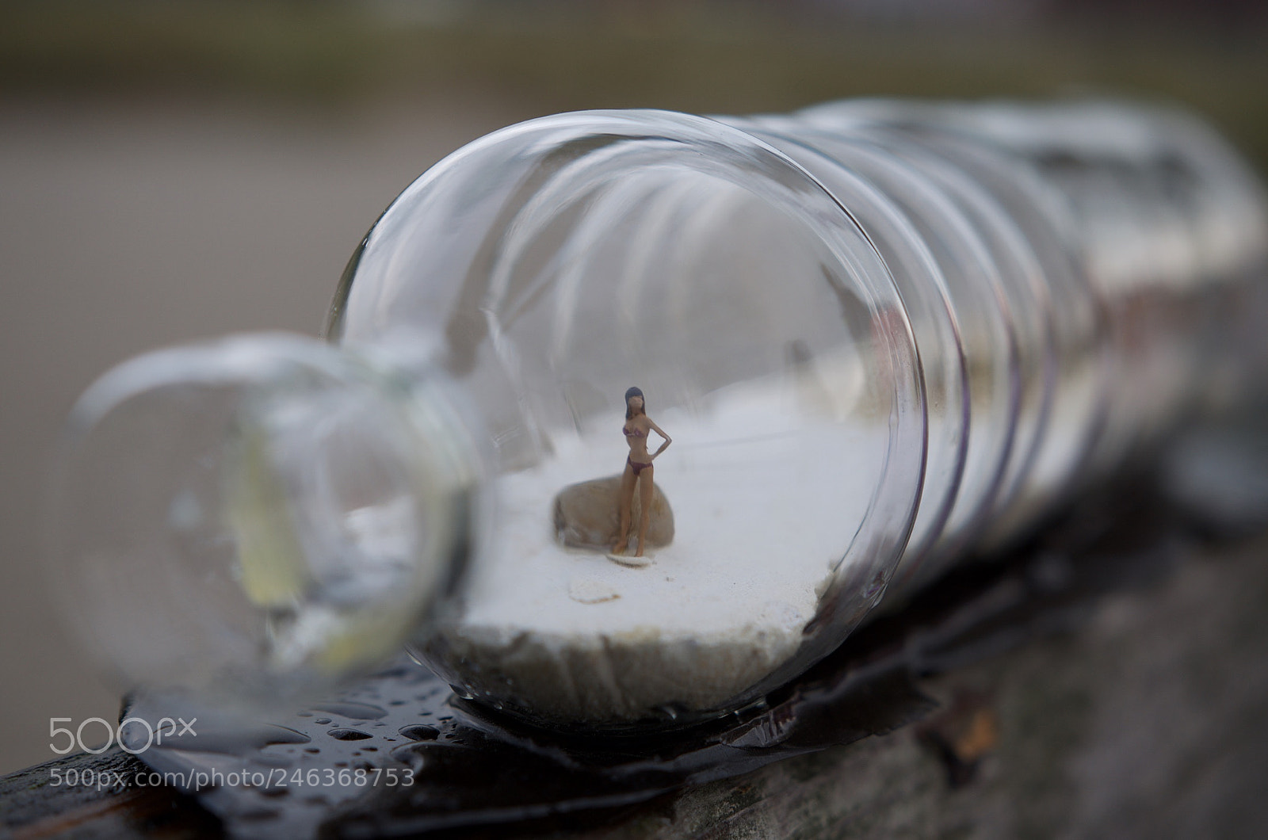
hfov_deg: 37.9
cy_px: 420
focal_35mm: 52
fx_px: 1845
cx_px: 634
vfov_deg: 25.6
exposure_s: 1/400
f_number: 2.8
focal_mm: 35
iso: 100
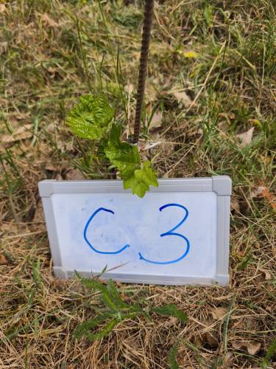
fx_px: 245
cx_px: 138
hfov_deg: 58.9
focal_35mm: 23
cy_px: 184
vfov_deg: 73.9
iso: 50
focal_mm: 6.57
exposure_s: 1/1393
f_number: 1.6
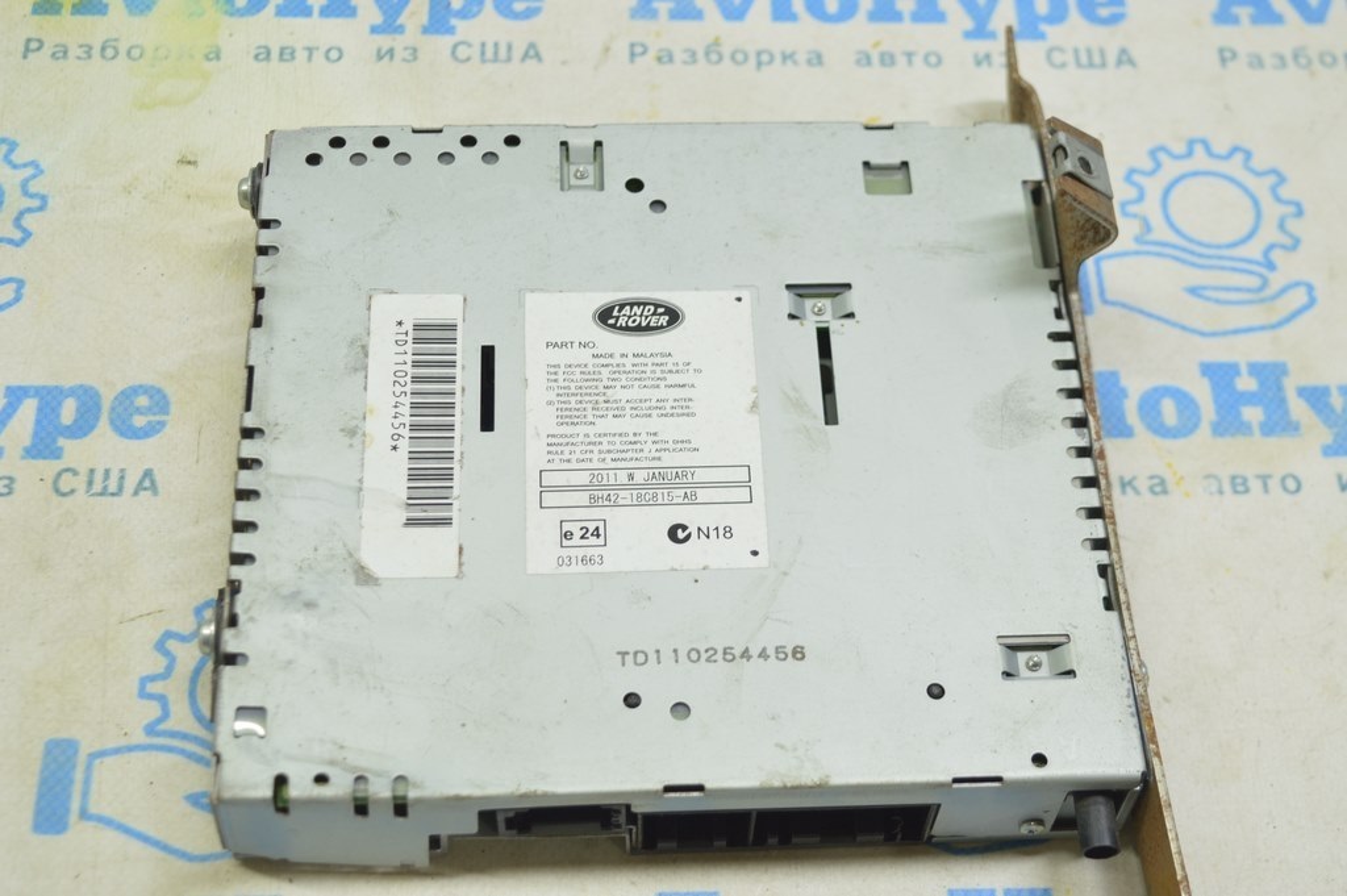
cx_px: 674
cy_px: 448
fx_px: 2019
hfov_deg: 36.9
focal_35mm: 54
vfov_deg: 25.0
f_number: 5.6
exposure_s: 1/20
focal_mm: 36
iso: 400
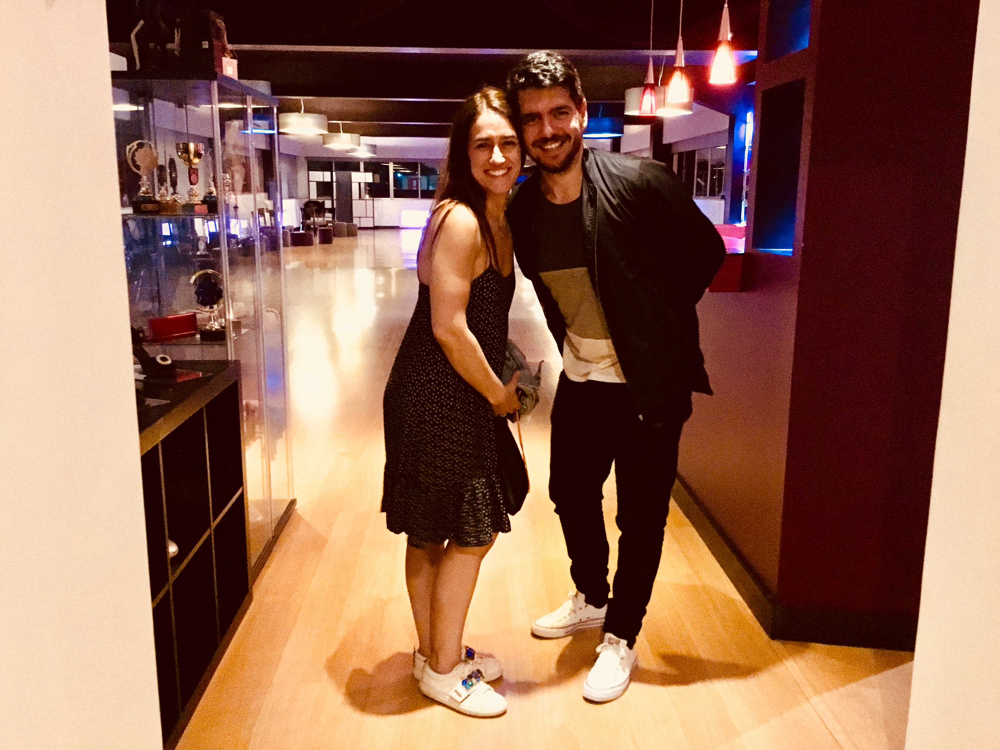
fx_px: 896
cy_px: 375
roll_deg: +0.6
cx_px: 500
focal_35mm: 31
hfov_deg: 58.4
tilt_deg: -12.0
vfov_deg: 45.4
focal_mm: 3.3
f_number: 2.4
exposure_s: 1/17
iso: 800
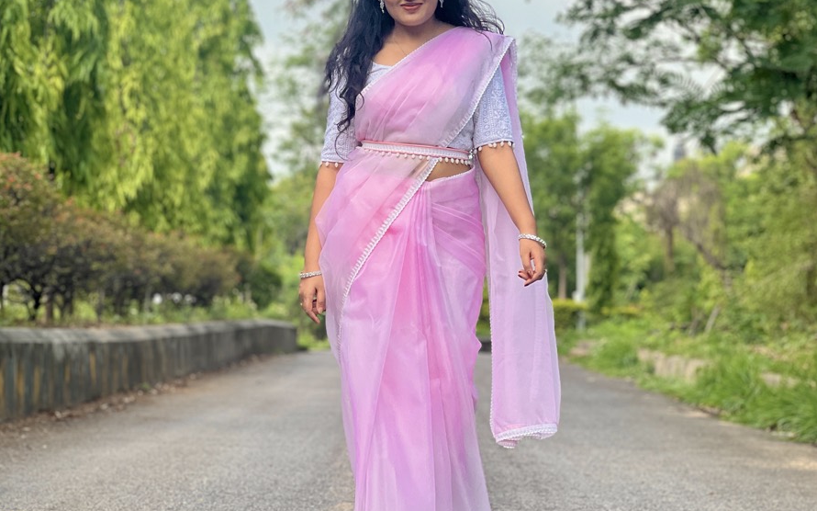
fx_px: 2449
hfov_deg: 18.9
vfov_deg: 11.9
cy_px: 116
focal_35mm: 110
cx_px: 411
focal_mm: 9
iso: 32
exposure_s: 1/365
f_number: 2.8
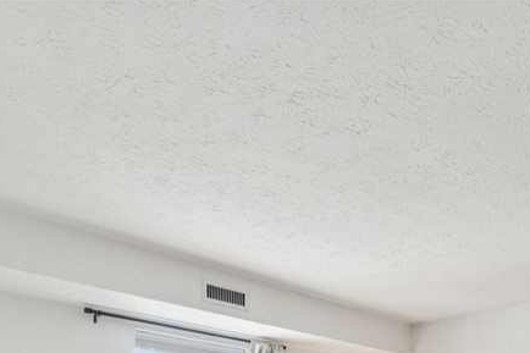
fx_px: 515
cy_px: 439
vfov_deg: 31.0
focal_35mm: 35
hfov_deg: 52.7
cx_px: 377
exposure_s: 1/30
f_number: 6.3
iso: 250
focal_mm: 14
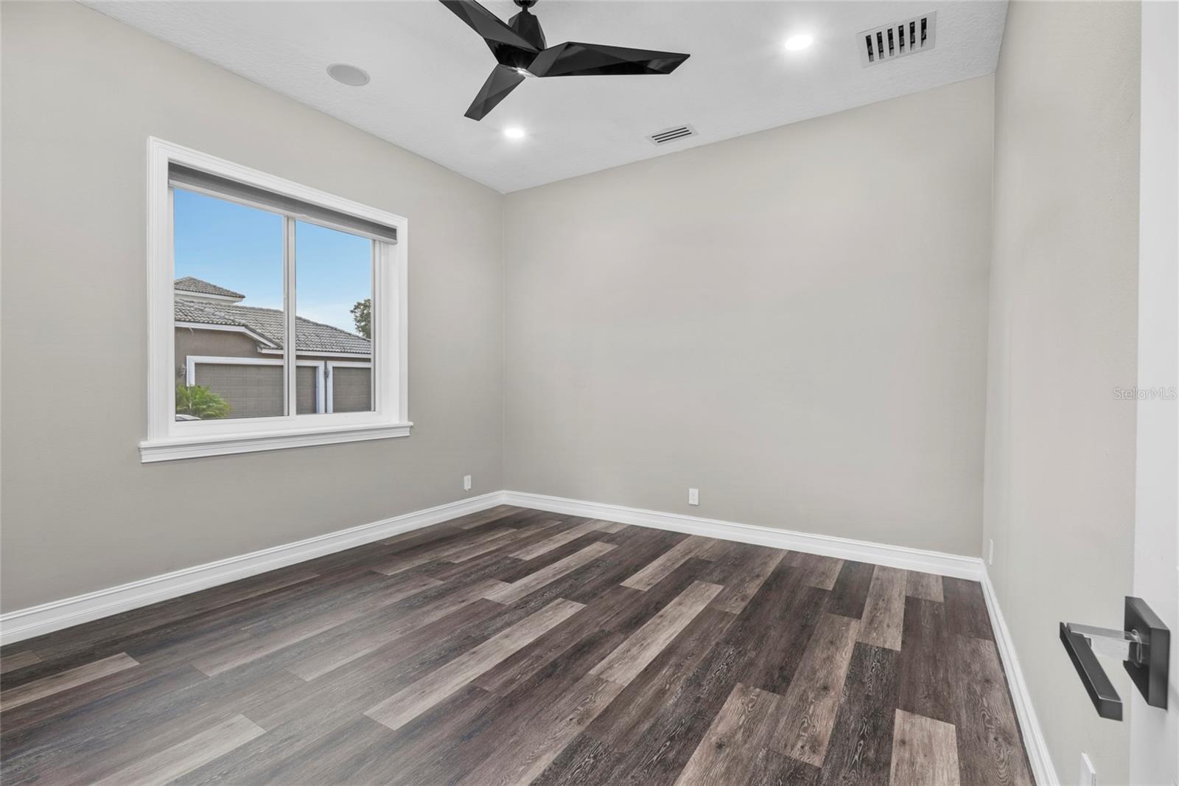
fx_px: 491
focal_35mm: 15
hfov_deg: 100.4
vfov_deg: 77.3
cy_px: 393
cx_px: 590
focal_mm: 10
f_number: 7.1
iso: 100
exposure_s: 1.3
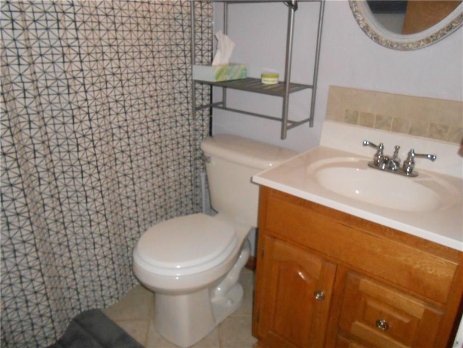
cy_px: 174
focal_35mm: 26
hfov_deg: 67.3
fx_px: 348
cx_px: 232
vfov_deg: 53.1
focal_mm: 4.6
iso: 1000
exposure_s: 1/25
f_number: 11.5
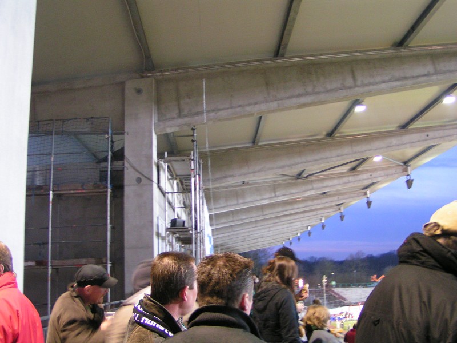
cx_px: 228
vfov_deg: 37.7
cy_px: 172
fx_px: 502
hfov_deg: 49.0
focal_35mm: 38
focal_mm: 5.8
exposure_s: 1/6
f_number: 2.8
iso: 200
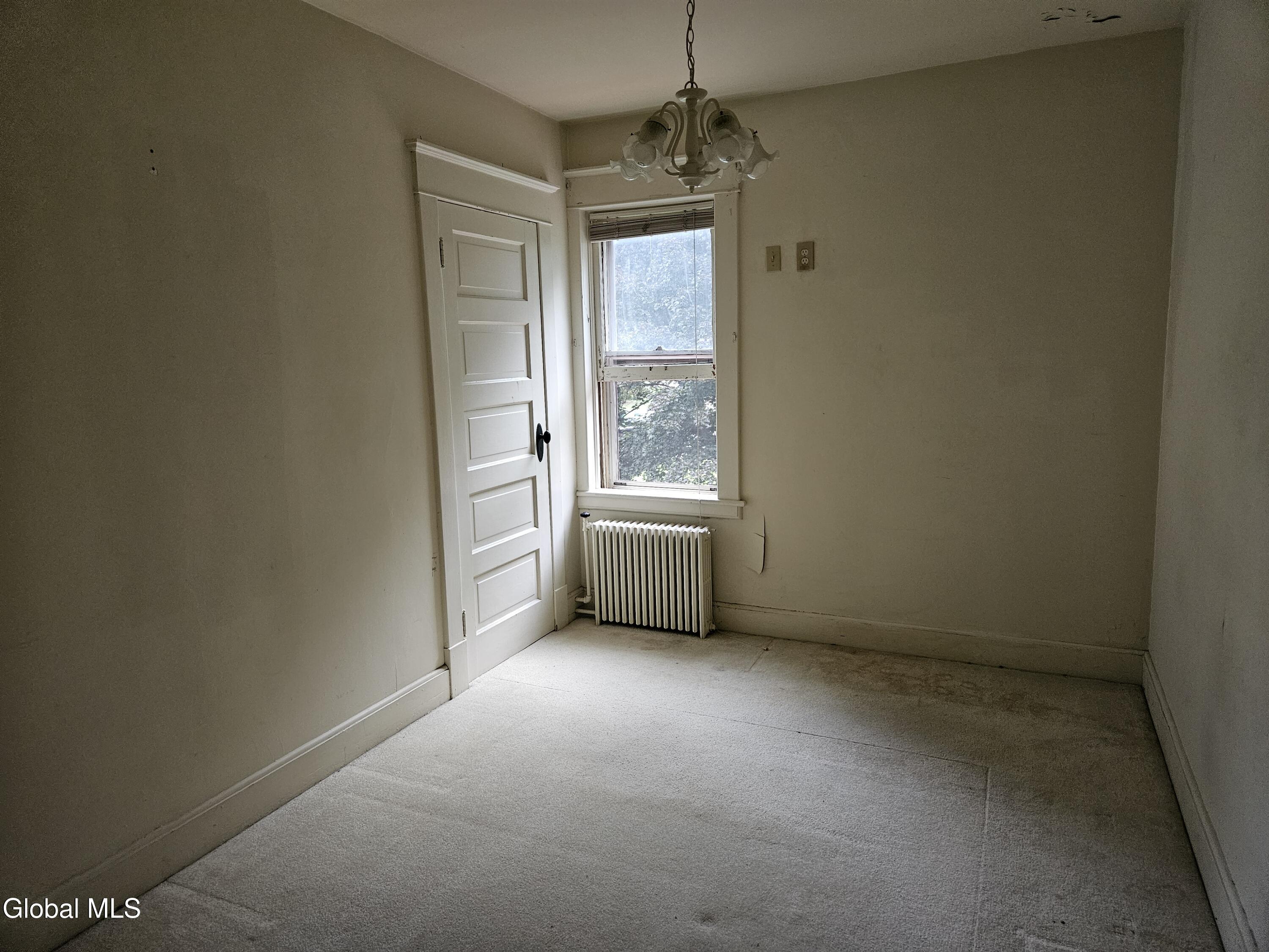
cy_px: 476
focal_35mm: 23
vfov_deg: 58.9
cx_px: 634
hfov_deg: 73.9
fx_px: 843
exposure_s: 1/170
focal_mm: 5.4
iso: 400
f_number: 1.8
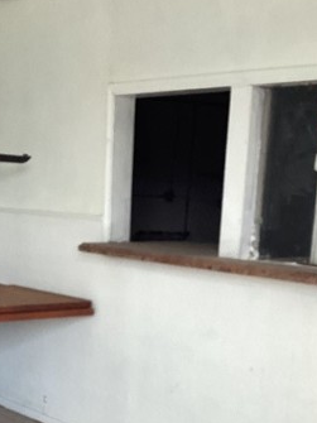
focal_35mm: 71
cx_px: 110
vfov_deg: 26.2
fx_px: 867
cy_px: 407
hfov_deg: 20.6
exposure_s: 1/60
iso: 125
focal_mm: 3.3
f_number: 2.4
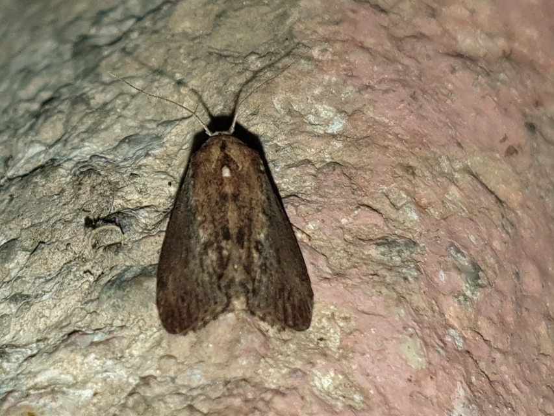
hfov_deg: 67.3
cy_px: 208
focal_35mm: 26
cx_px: 277
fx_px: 416
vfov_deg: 53.1
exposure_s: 1/942
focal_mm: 4.3
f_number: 1.5
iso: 50
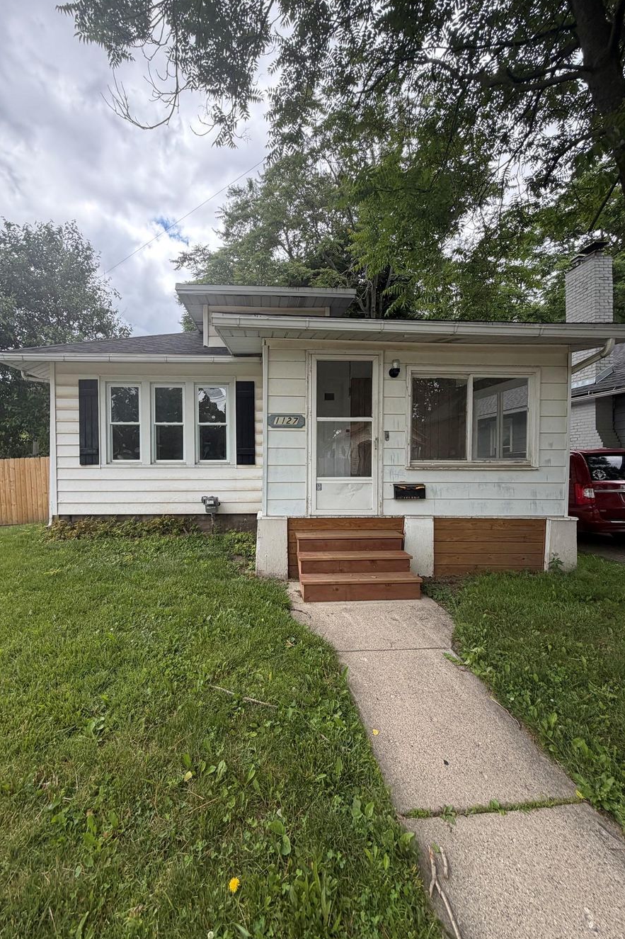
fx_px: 391
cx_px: 282
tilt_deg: -0.7
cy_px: 474
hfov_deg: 77.1
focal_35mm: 15
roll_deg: -0.1
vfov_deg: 100.4
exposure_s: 1/502
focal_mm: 2.22
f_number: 2.2
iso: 64
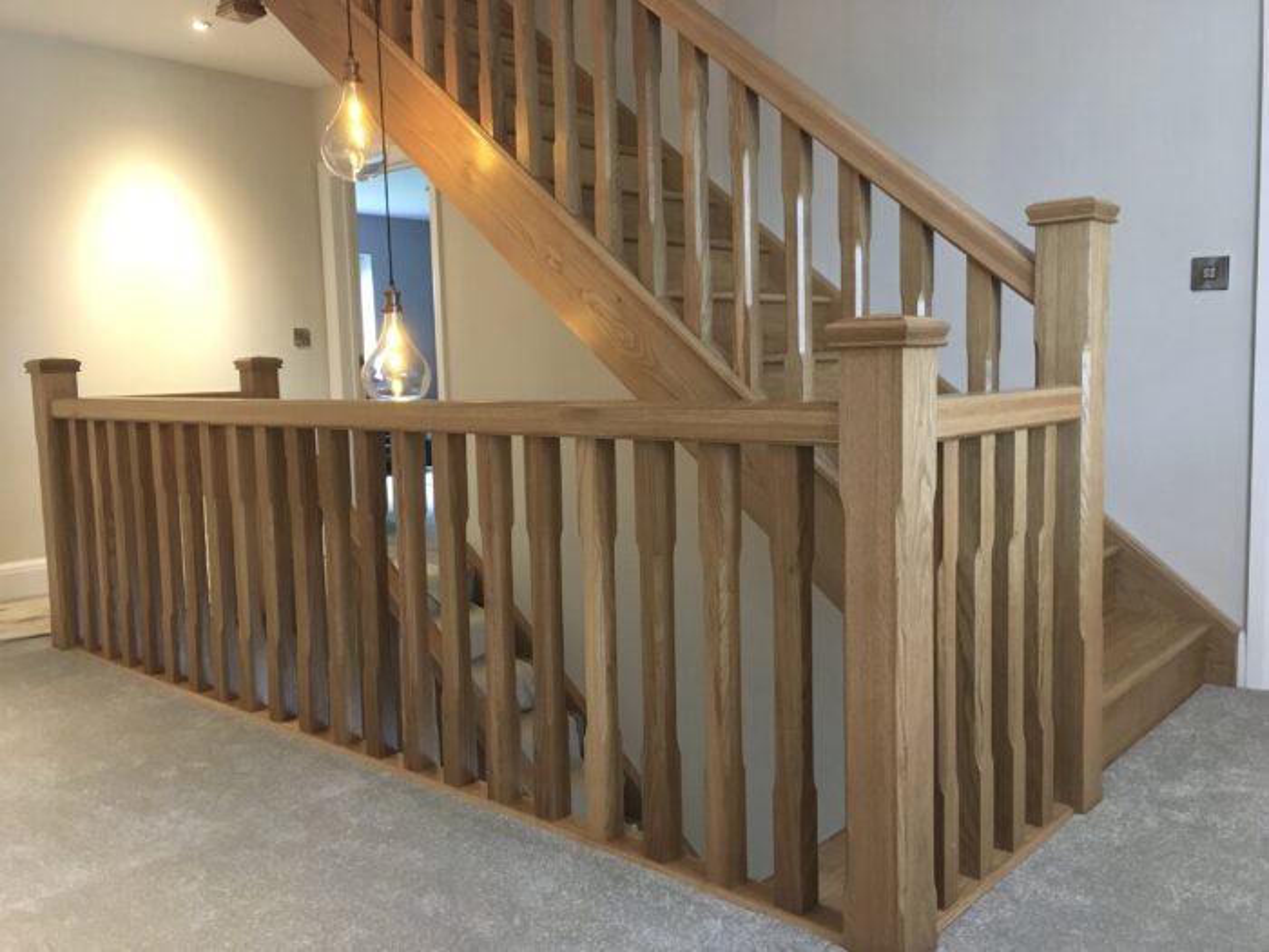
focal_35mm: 29
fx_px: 1063
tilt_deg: -3.8
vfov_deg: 48.2
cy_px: 476
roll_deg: +2.2
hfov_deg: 61.7
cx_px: 634
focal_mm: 4.15
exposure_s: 1/33
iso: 200
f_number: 2.2
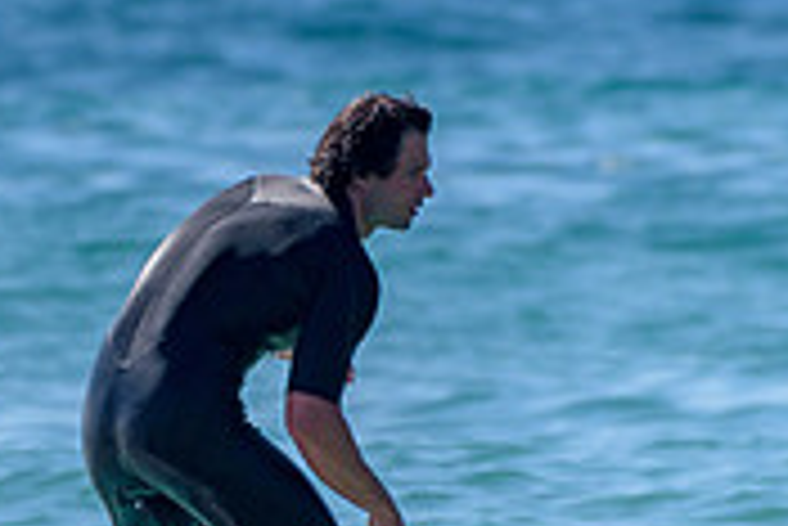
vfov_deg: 0.7
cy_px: 428
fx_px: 44580
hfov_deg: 1.0
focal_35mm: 2035
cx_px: 367
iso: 125
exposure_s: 1/2000
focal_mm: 500
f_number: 5.6
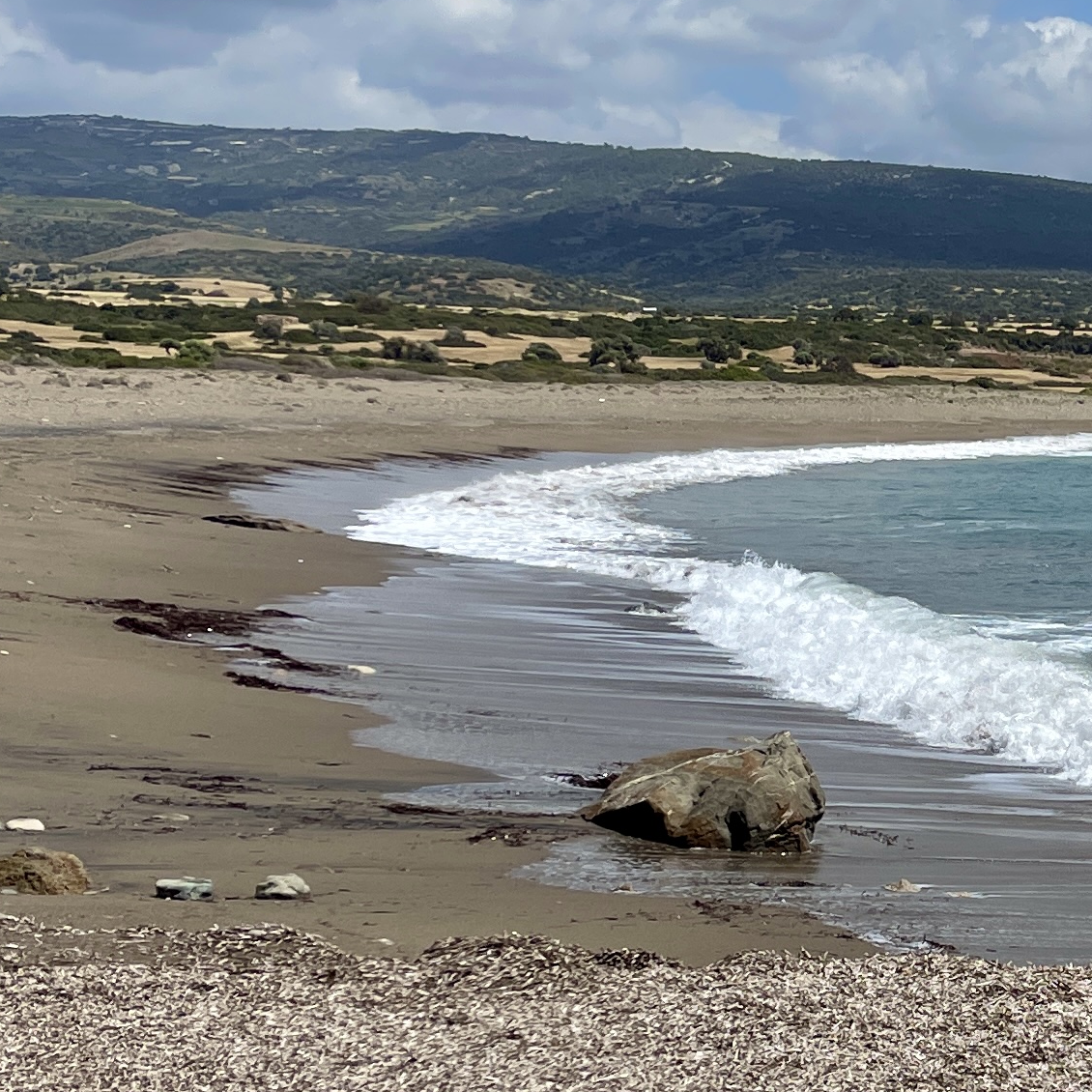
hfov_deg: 19.4
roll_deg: -0.2
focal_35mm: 82
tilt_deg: -4.7
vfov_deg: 21.1
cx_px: 1455
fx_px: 2927
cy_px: 658
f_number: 1.6
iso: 32
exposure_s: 1/7299
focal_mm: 4.2
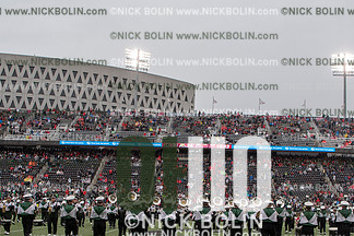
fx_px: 423
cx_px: 193
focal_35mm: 43
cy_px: 188
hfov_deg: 45.4
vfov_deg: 30.4
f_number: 3.5
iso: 250
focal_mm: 24
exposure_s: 1/800
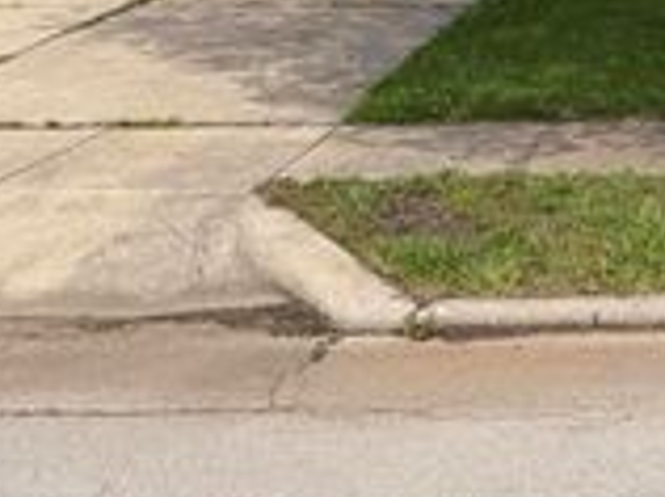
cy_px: -166
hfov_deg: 23.6
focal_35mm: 76
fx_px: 1458
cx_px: 783
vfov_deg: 17.9
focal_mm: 6.76
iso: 80
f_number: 1.78
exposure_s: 1/3584
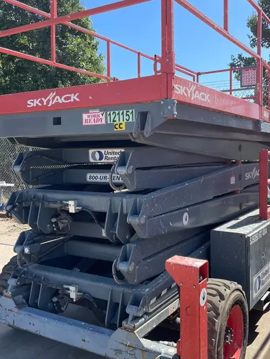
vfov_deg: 51.3
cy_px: 166
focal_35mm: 36
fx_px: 374
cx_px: 163
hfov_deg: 39.5
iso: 32
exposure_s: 1/1855
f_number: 1.6
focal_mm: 4.2
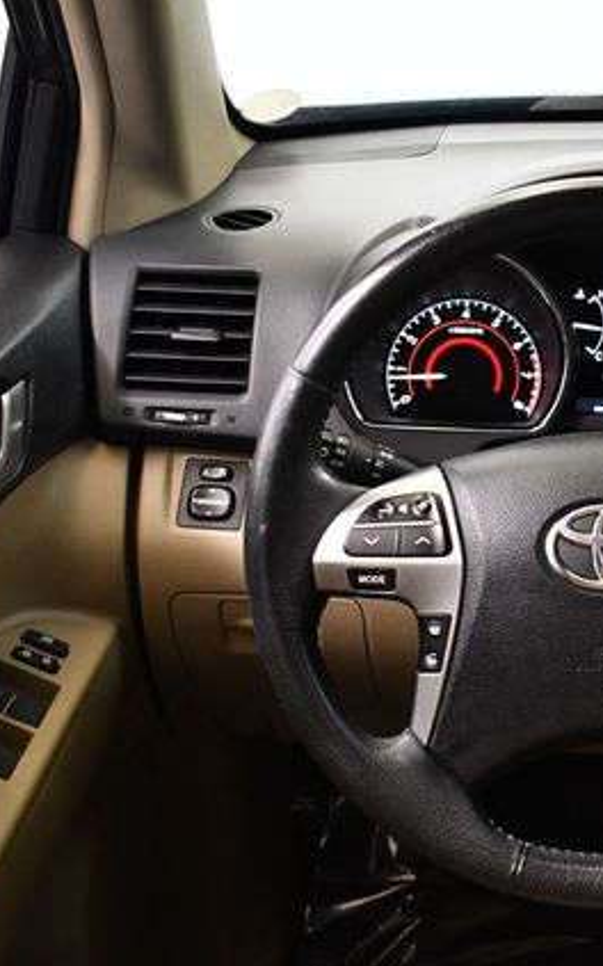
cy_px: 484
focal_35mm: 57
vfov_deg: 35.7
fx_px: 1500
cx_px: 601
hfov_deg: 21.9
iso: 3200
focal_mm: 25
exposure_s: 1/60
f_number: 4
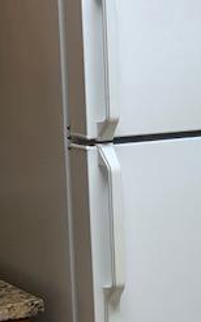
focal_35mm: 143
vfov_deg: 14.6
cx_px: 247
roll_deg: +0.5
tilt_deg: -4.4
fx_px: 1256
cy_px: 209
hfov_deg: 9.0
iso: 80
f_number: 2.4
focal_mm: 6
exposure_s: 1/101
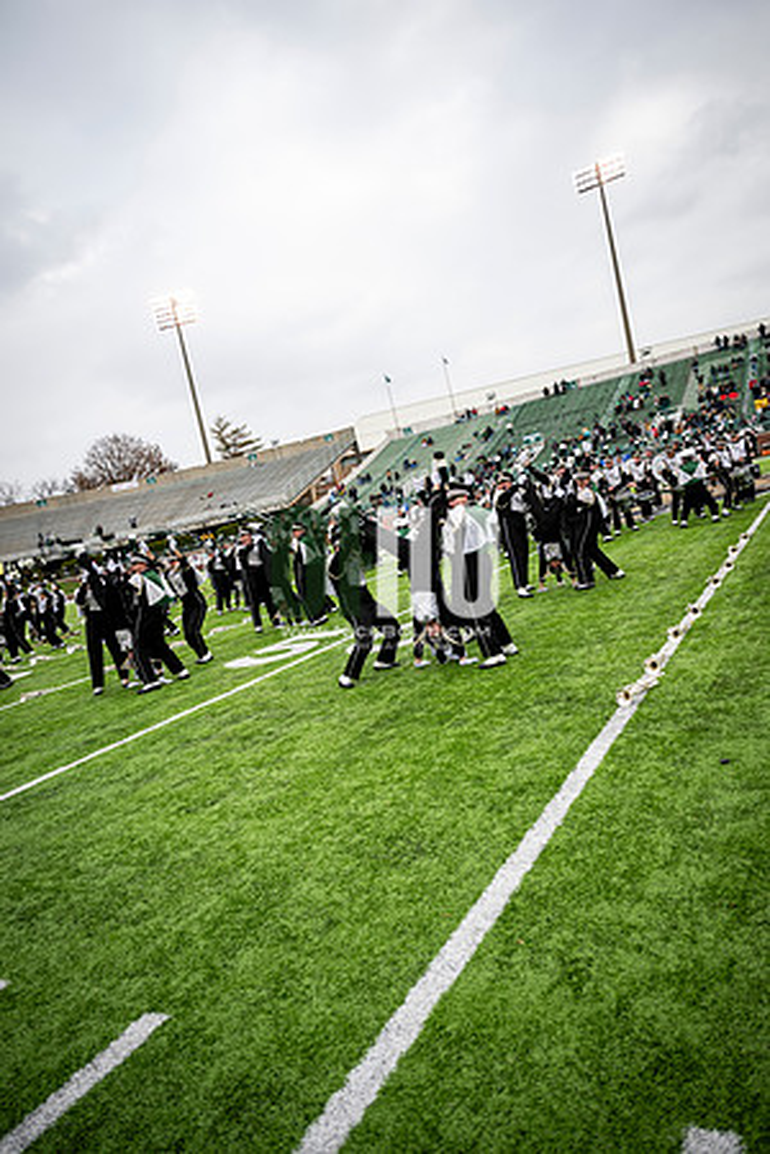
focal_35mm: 24
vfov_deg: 73.7
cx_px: 385
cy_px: 577
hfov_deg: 53.1
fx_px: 770
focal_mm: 24
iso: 100
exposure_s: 1/500
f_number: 2.8
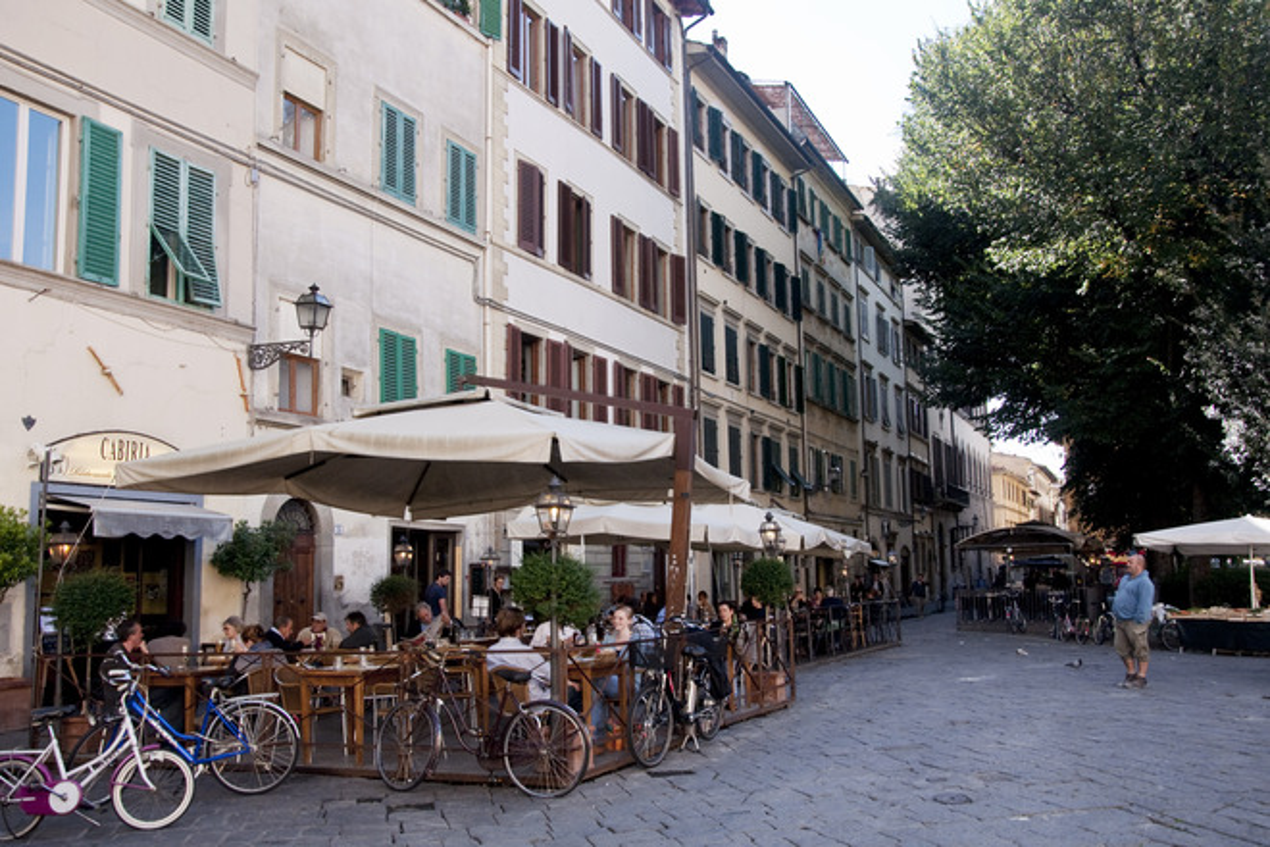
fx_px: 1111
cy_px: 424
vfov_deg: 41.7
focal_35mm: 32
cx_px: 635
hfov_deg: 59.5
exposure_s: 1/500
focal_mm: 21
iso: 500
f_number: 8
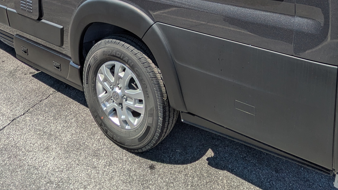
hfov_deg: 59.5
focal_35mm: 33
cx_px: 176
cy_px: -51
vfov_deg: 29.4
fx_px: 296
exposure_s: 1/1605
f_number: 2.2
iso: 49
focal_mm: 1.83
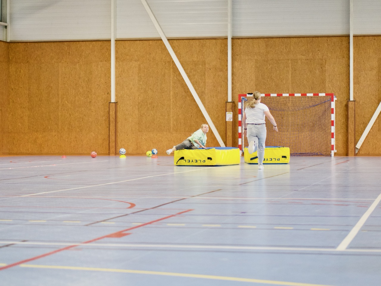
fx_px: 947
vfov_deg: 17.2
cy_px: 143
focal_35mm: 86
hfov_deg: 22.7
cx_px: 190
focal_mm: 43
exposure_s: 1/250
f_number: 1.8
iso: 3200
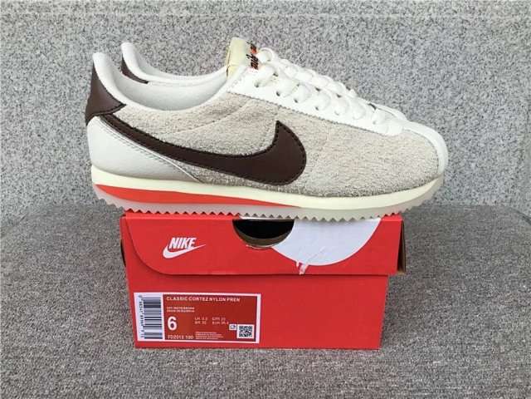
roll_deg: +0.1
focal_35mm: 31
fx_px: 476
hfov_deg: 58.4
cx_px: 266
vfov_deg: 45.4
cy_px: 200
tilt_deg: -20.2
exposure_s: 1/100
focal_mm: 3.3
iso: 32
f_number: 2.4
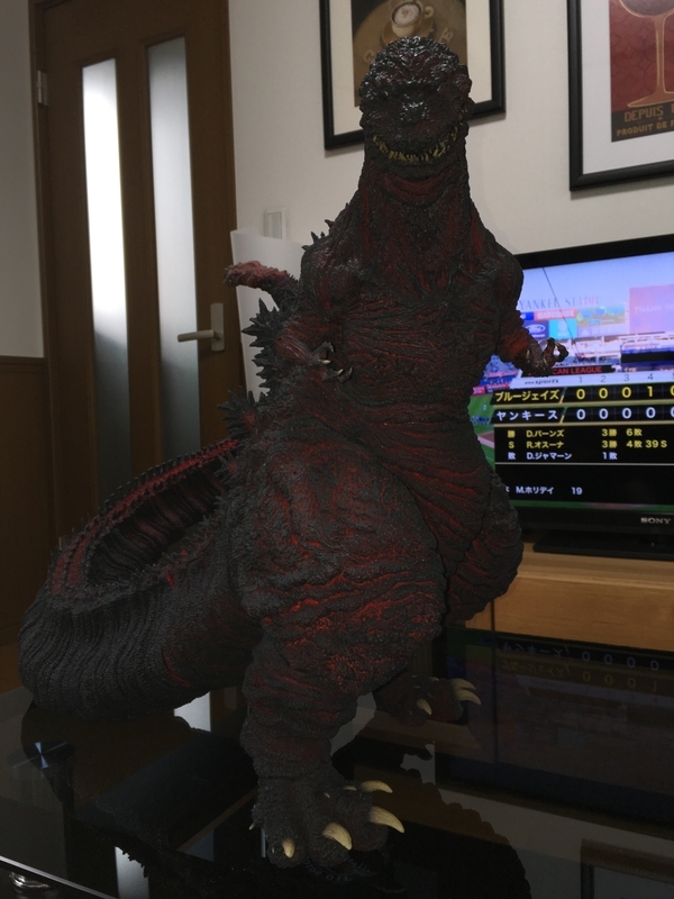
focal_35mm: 29
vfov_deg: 61.7
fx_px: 753
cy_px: 450
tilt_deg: -2.1
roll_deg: -0.1
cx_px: 337
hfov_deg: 48.2
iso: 25
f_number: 2.2
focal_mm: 4.15
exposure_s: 1/69
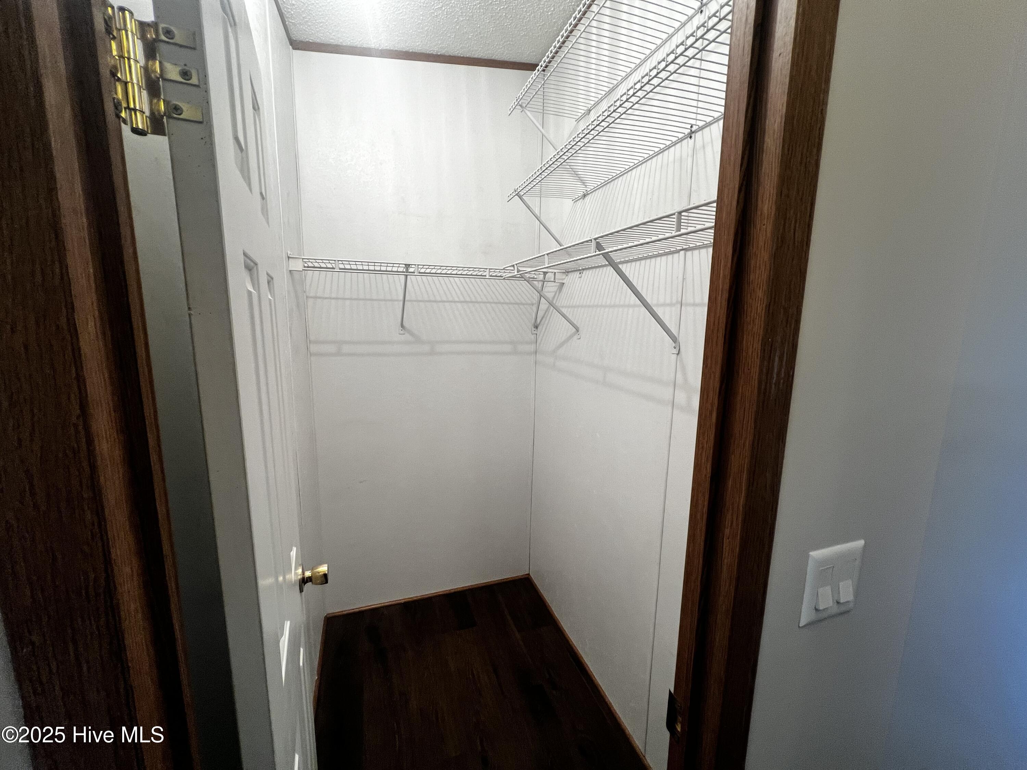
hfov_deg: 106.2
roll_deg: -0.8
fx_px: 386
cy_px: 385
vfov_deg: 89.9
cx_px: 514
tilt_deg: -9.0
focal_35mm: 13
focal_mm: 1.57
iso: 125
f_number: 1.8
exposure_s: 1/120
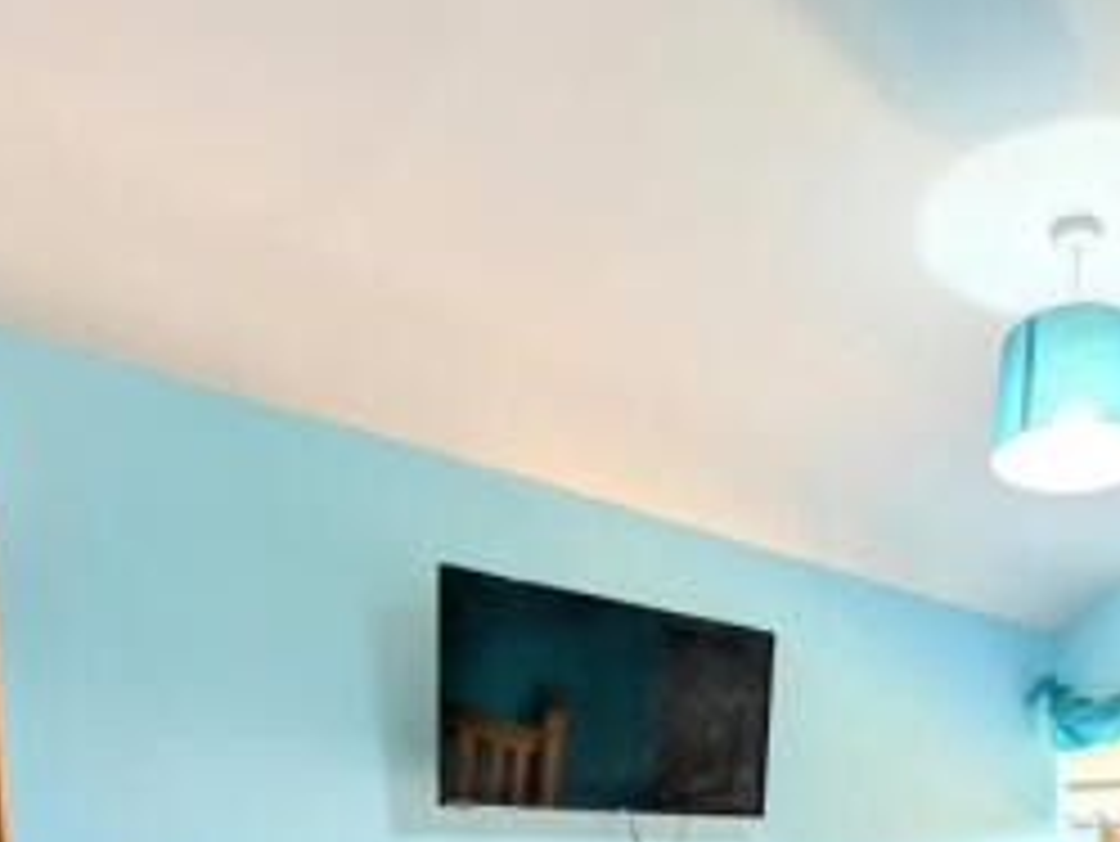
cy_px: 948
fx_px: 906
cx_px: 922
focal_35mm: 28
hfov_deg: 57.8
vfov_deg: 39.6
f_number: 1.95
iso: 51
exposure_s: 1/46.2
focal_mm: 2.23
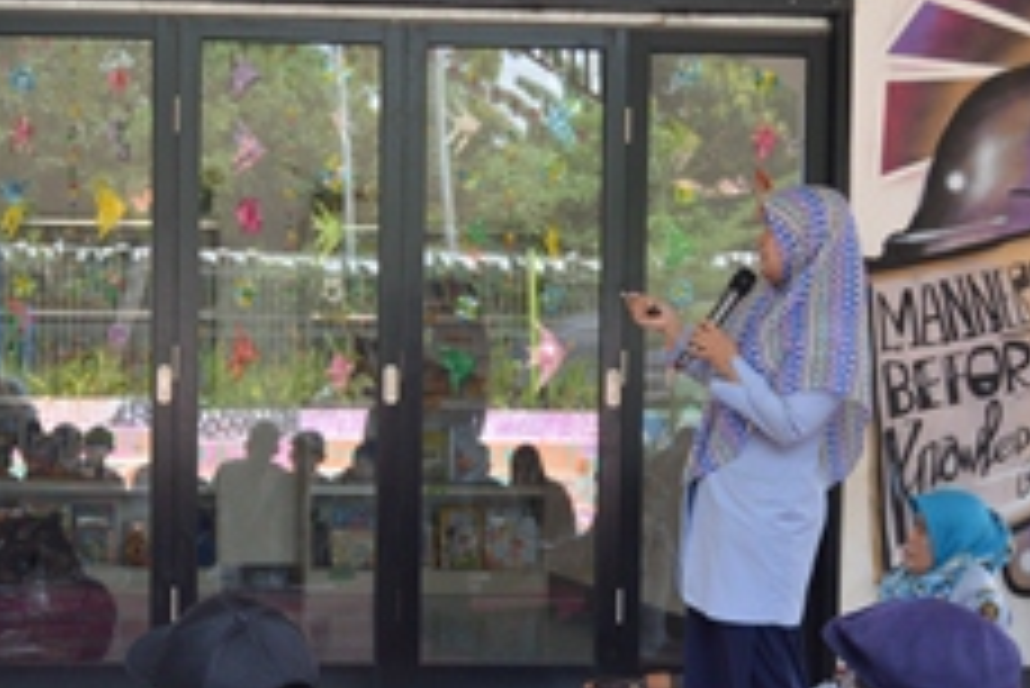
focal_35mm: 94
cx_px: 279
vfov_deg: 14.4
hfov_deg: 21.5
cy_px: 618
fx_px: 2691
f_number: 5.6
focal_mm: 32
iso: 360
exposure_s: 1/125
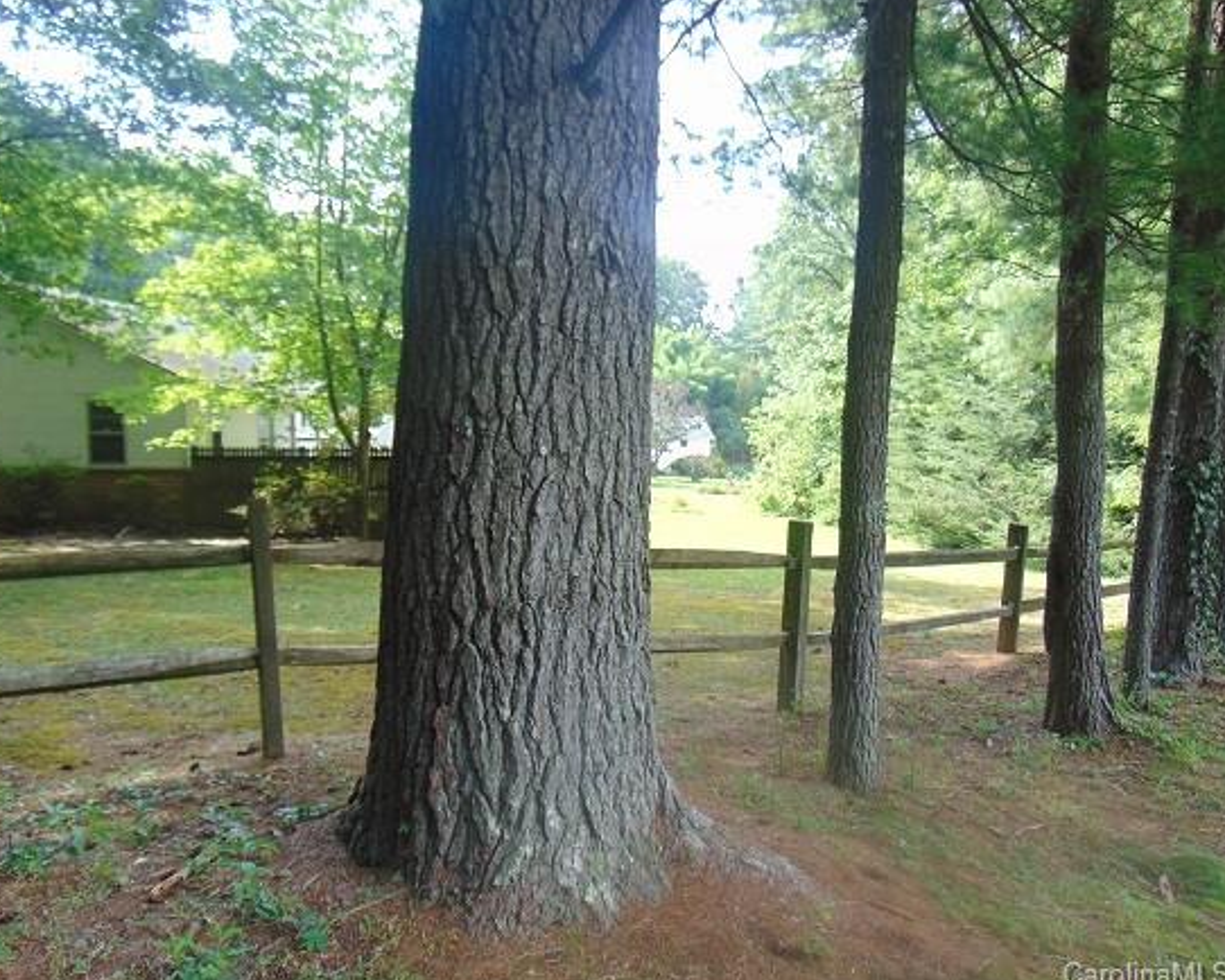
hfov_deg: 64.0
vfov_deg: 53.2
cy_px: 488
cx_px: 644
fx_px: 979
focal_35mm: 27
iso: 80
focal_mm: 4.5
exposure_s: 1/100
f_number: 3
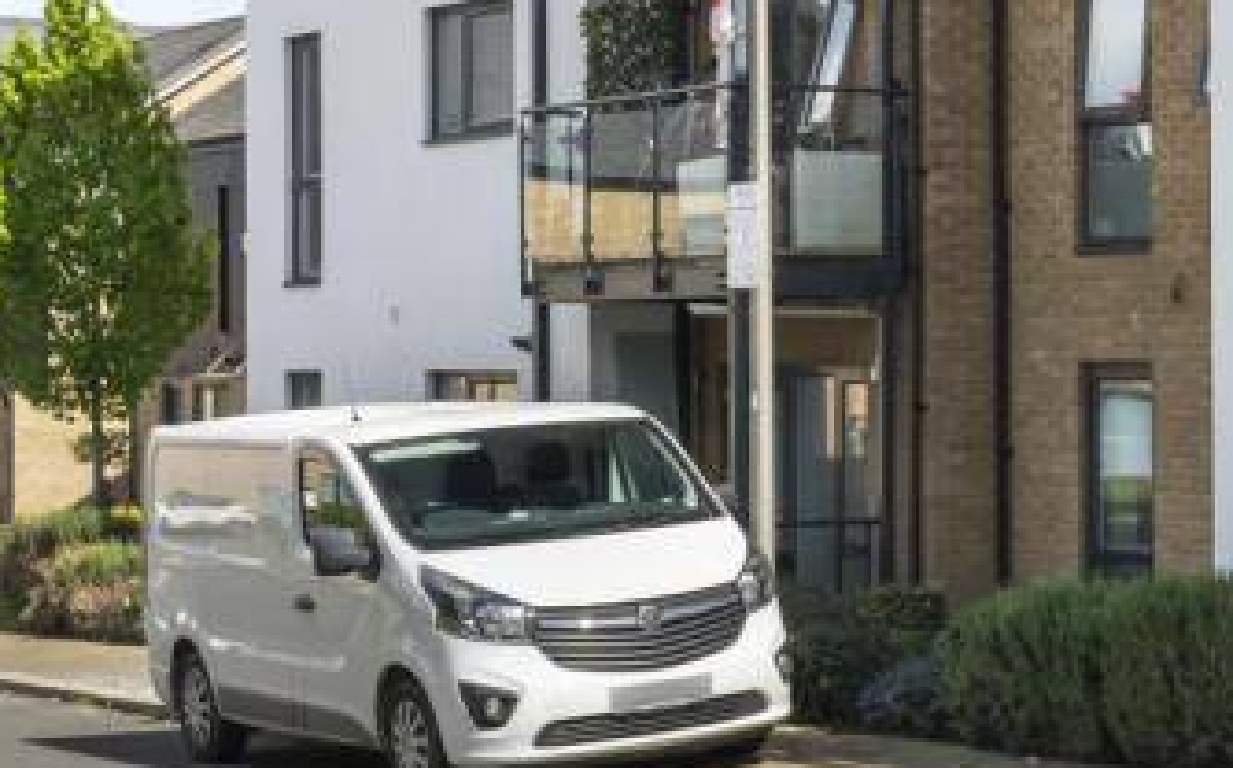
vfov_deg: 12.8
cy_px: -371
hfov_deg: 19.1
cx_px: 1787
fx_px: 3256
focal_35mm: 97
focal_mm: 31
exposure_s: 1/250
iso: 320
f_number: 8
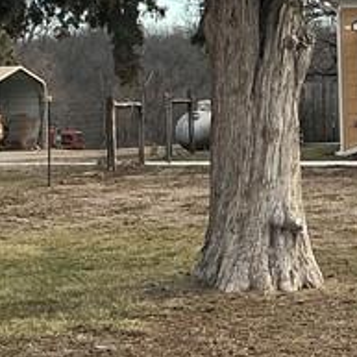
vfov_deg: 12.8
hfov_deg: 12.6
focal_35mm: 136
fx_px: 1587
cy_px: 68
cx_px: 411
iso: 25
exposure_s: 1/1195
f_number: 1.8
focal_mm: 3
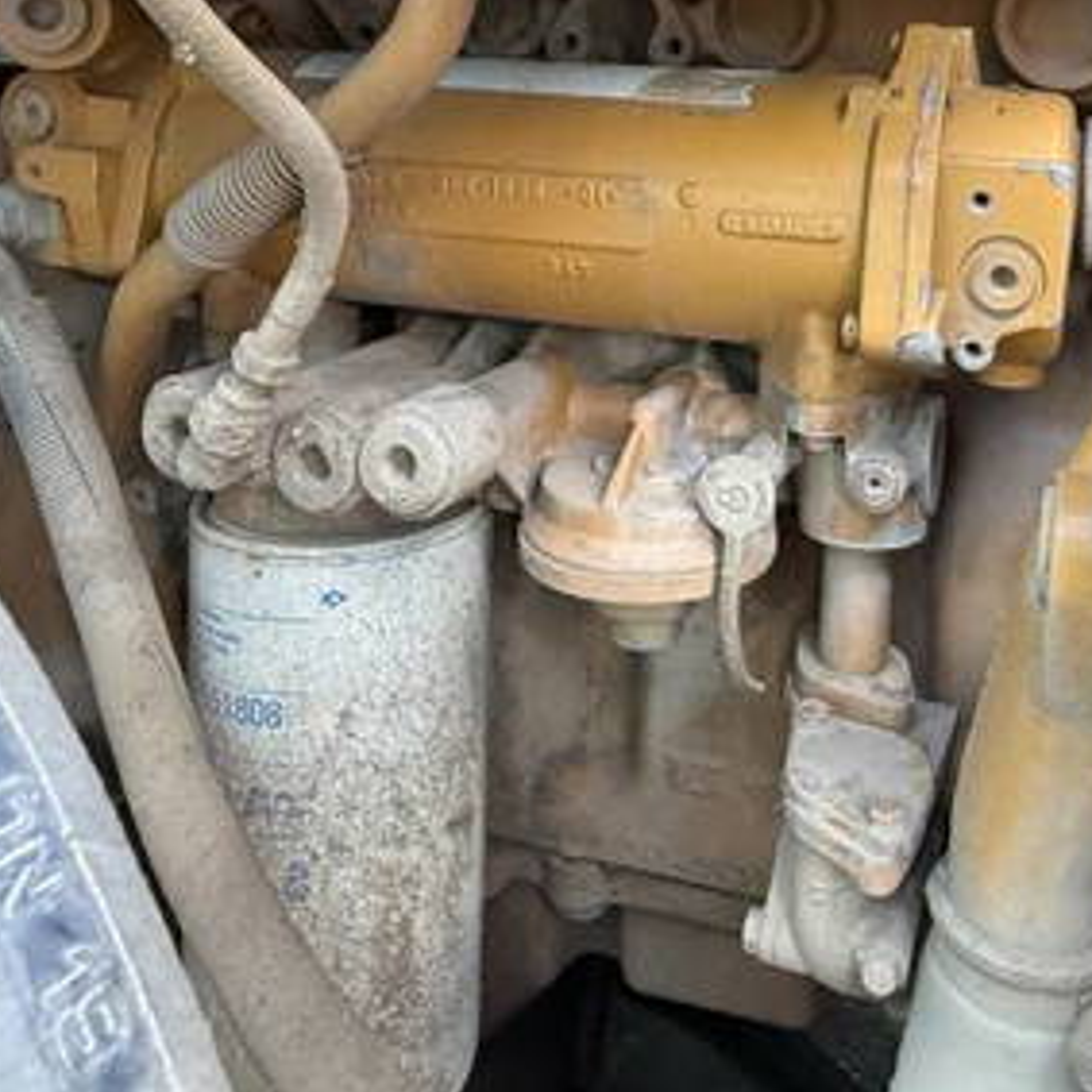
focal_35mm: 33
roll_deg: -0.2
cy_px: 127
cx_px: 808
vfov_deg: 45.5
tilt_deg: -2.1
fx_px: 1178
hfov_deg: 48.0
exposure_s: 1/78
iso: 320
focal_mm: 2.22
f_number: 2.2
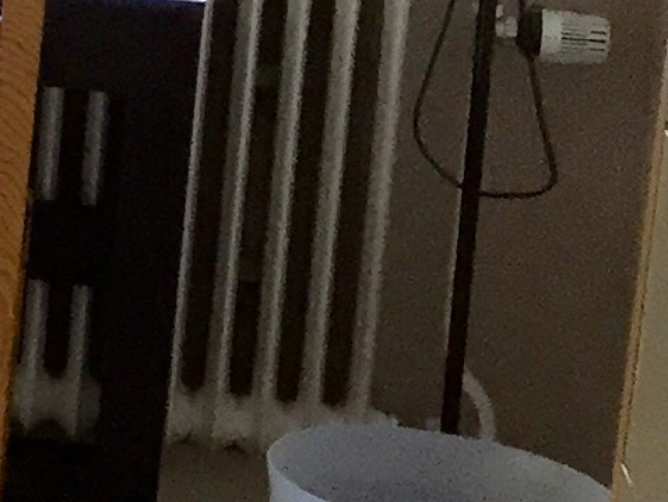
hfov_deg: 8.2
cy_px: -203
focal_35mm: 198
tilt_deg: -9.3
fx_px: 3823
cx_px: -1446
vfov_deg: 7.4
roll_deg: -0.4
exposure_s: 1/40
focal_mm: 4.15
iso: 32
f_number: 2.2
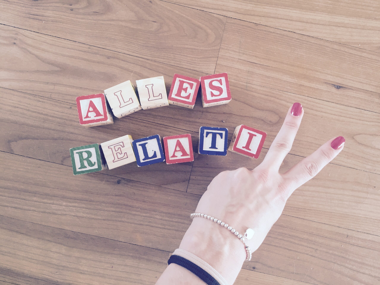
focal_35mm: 29
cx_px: 190
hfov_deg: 61.7
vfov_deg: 48.2
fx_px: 318
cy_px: 142
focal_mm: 4.15
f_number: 2.2
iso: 40
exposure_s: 1/30
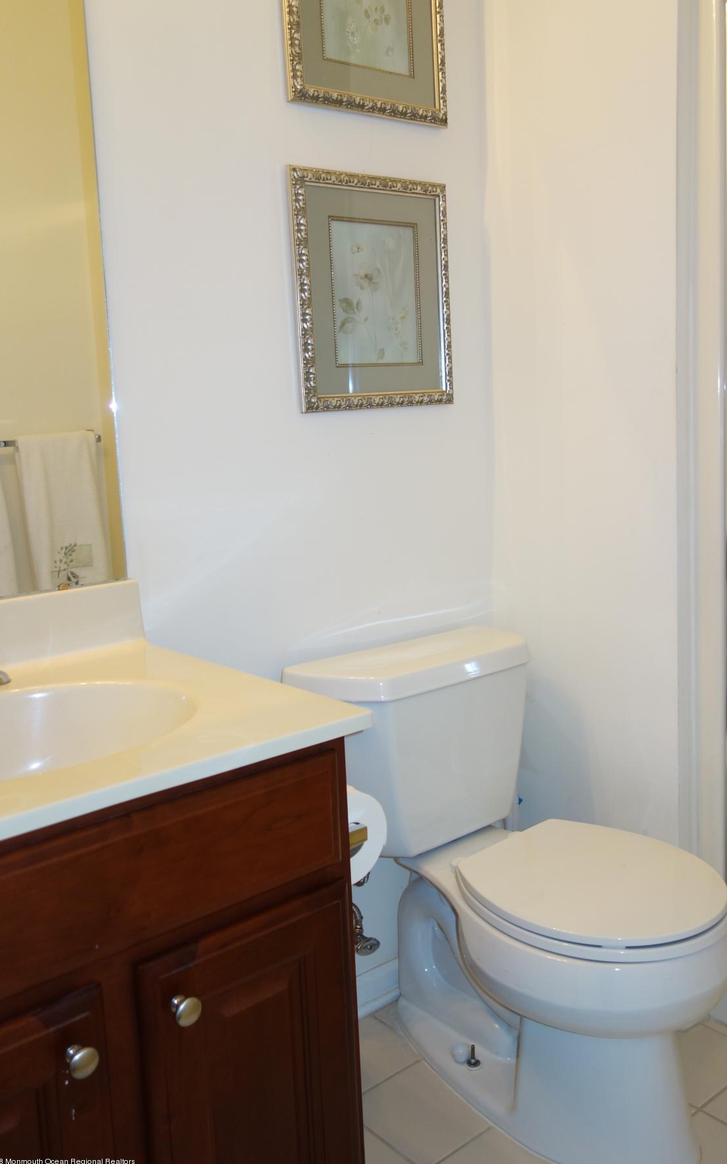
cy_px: 549
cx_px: 410
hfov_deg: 39.4
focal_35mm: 32
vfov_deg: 59.6
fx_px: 1015
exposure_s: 1/40
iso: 125
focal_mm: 10.4
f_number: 1.8
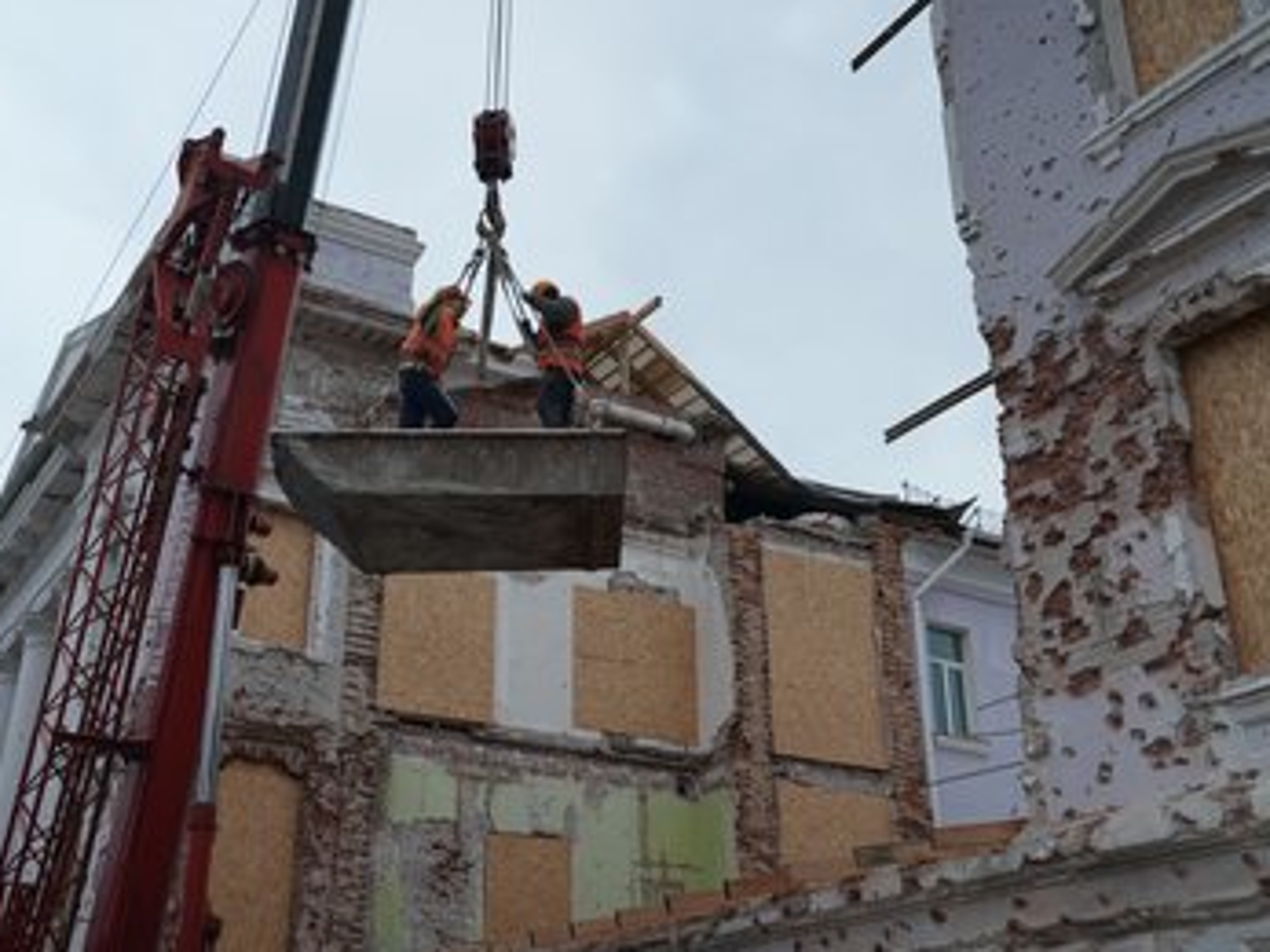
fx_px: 1504
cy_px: 474
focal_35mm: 41
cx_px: 626
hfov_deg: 45.8
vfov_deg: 35.1
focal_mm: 37
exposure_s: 1/50
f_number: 4
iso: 400
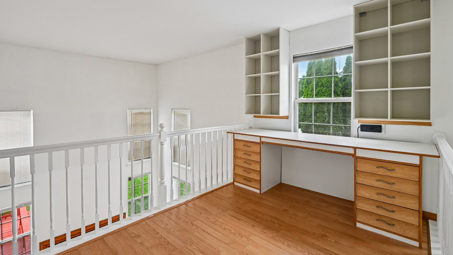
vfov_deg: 63.7
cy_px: 112
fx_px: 204
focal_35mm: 17
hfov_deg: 95.9
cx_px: 228
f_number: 13
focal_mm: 16
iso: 400
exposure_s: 1/10
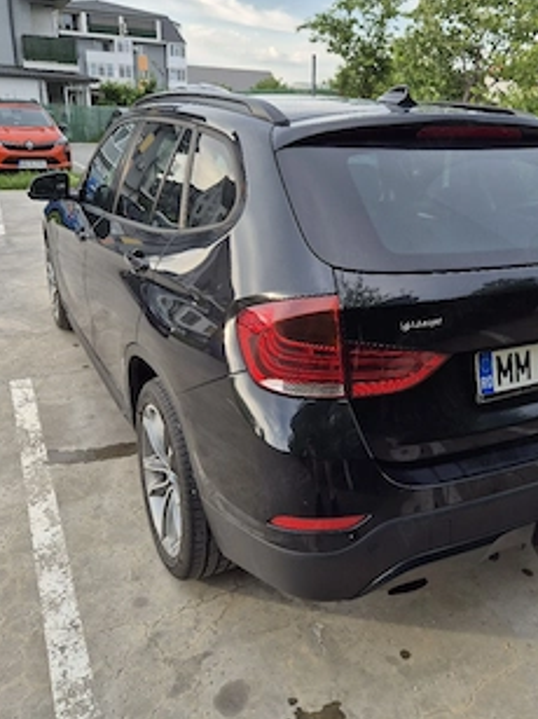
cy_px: 328
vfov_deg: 59.9
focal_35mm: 30
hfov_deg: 46.4
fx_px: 622
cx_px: 334
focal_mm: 5.4
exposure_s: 1/333
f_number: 1.8
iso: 25
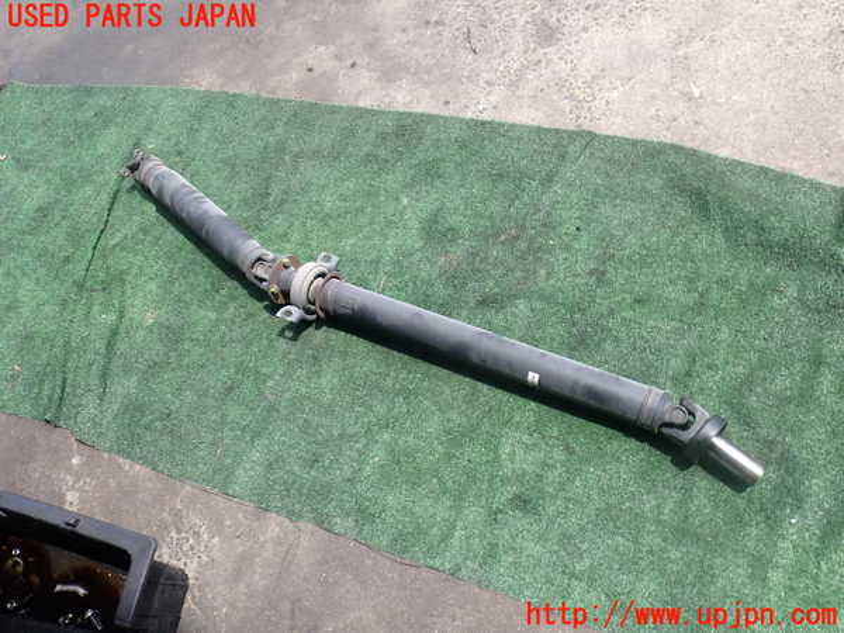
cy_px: 316
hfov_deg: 60.0
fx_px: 731
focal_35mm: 30
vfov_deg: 46.8
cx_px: 422
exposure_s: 1/400
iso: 100
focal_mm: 5.4
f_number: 3.2
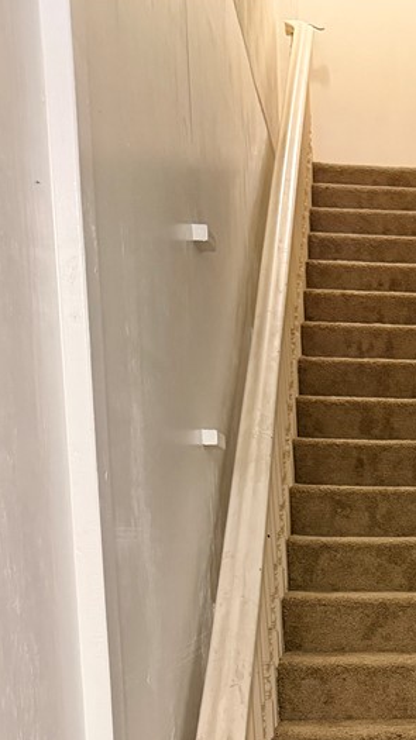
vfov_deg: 37.1
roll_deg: -0.2
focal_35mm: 51
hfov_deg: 22.1
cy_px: 710
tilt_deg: -10.3
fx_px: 1001
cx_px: 468
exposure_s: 1/60
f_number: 1.78
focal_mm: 6.76
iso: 640
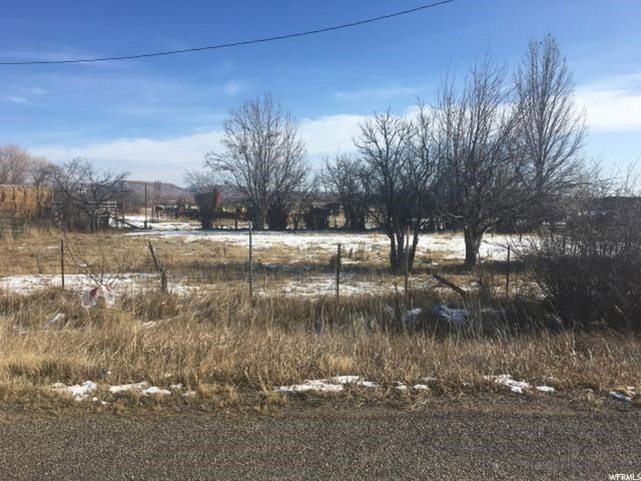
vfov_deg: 48.2
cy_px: 240
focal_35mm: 29
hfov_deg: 61.7
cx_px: 320
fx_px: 537
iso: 25
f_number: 2.2
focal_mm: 4.15
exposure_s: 1/2024
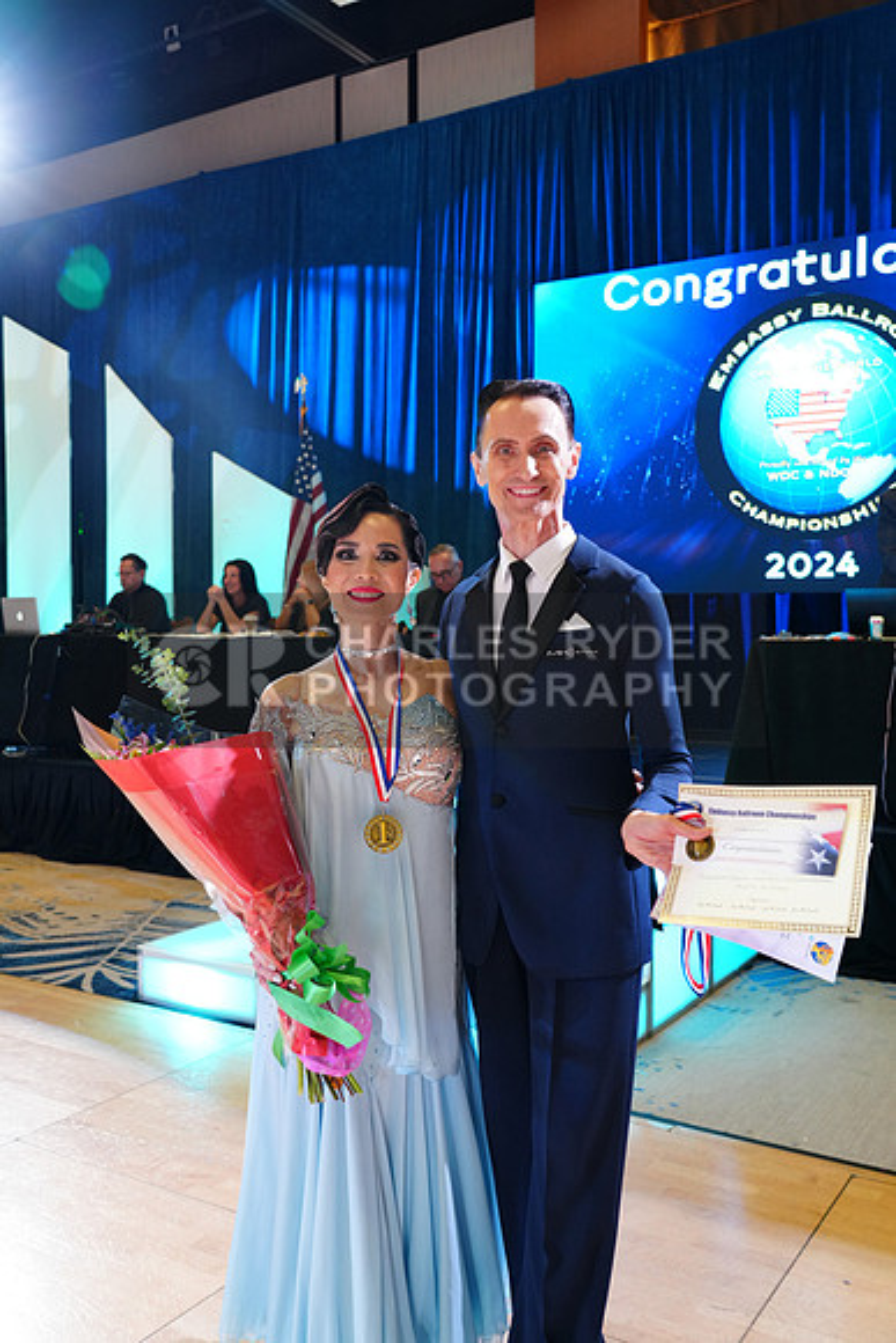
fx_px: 1194
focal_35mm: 32
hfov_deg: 41.1
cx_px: 448
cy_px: 672
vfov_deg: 58.7
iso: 2000
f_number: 4
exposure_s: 1/100
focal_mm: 32
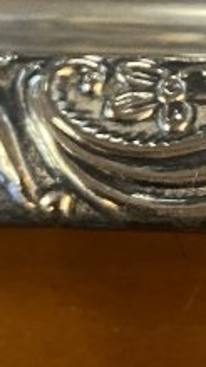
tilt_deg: -68.0
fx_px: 1507
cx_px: 447
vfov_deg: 13.8
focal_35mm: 155
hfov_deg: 7.4
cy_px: 60
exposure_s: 1/50
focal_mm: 4.25
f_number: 1.8
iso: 250
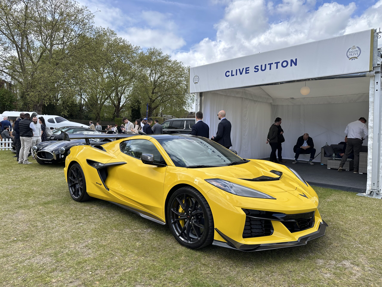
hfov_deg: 71.6
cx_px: 191
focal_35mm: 24
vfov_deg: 56.8
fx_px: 265
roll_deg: -1.1
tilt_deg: -2.6
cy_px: 144
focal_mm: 6.86
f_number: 1.78
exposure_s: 1/1304
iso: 80
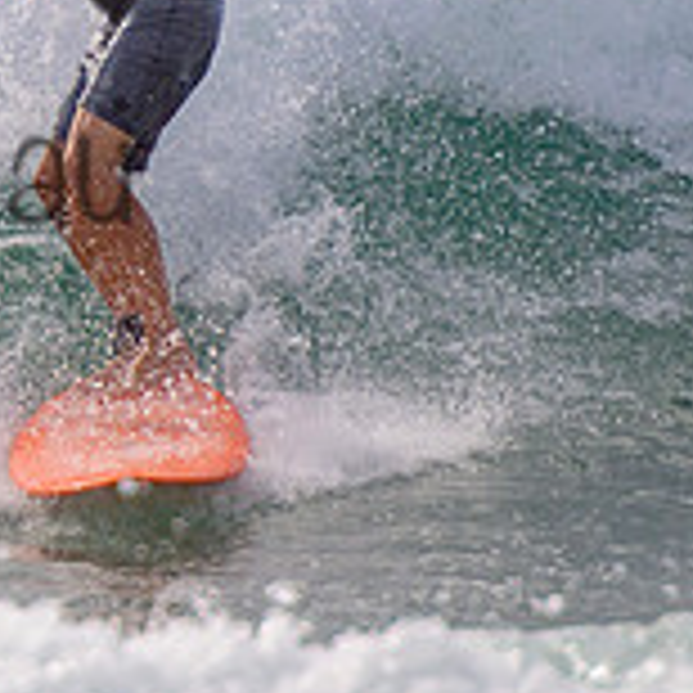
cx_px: -224
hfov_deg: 1.0
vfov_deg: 1.0
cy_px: -199
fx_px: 39863
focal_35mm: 1760
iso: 220
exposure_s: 1/2000
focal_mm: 400
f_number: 5.6
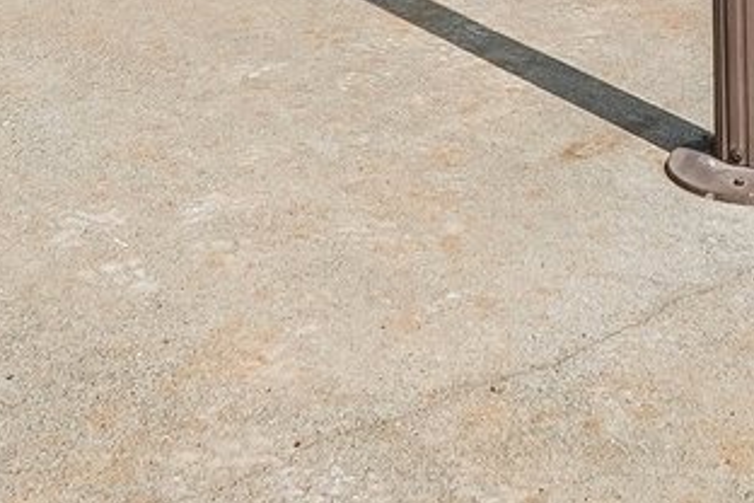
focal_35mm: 105
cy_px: -729
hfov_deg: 19.4
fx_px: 2199
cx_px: 447
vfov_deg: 10.9
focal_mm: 16
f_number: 8
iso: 800
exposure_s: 1/2500
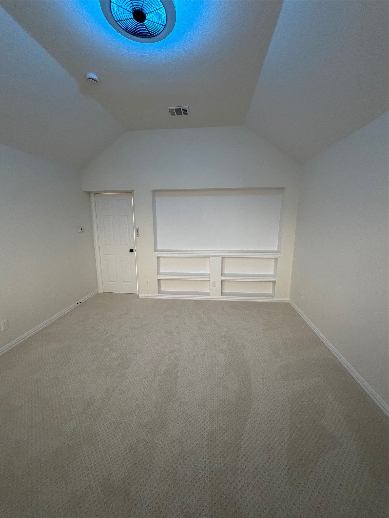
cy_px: 259
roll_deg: +0.1
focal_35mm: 14
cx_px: 194
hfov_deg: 85.7
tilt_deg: -10.5
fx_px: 210
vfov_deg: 102.1
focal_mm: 2.22
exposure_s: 1/60
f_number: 2.2
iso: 400
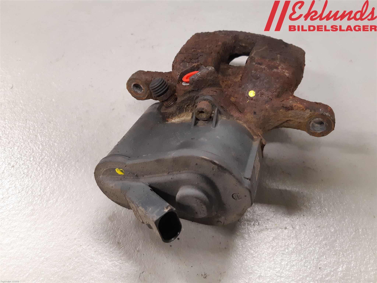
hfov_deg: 67.3
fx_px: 283
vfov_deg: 53.1
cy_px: 142
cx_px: 188
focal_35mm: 26
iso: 250
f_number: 1.7
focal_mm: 3.93
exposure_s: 1/50
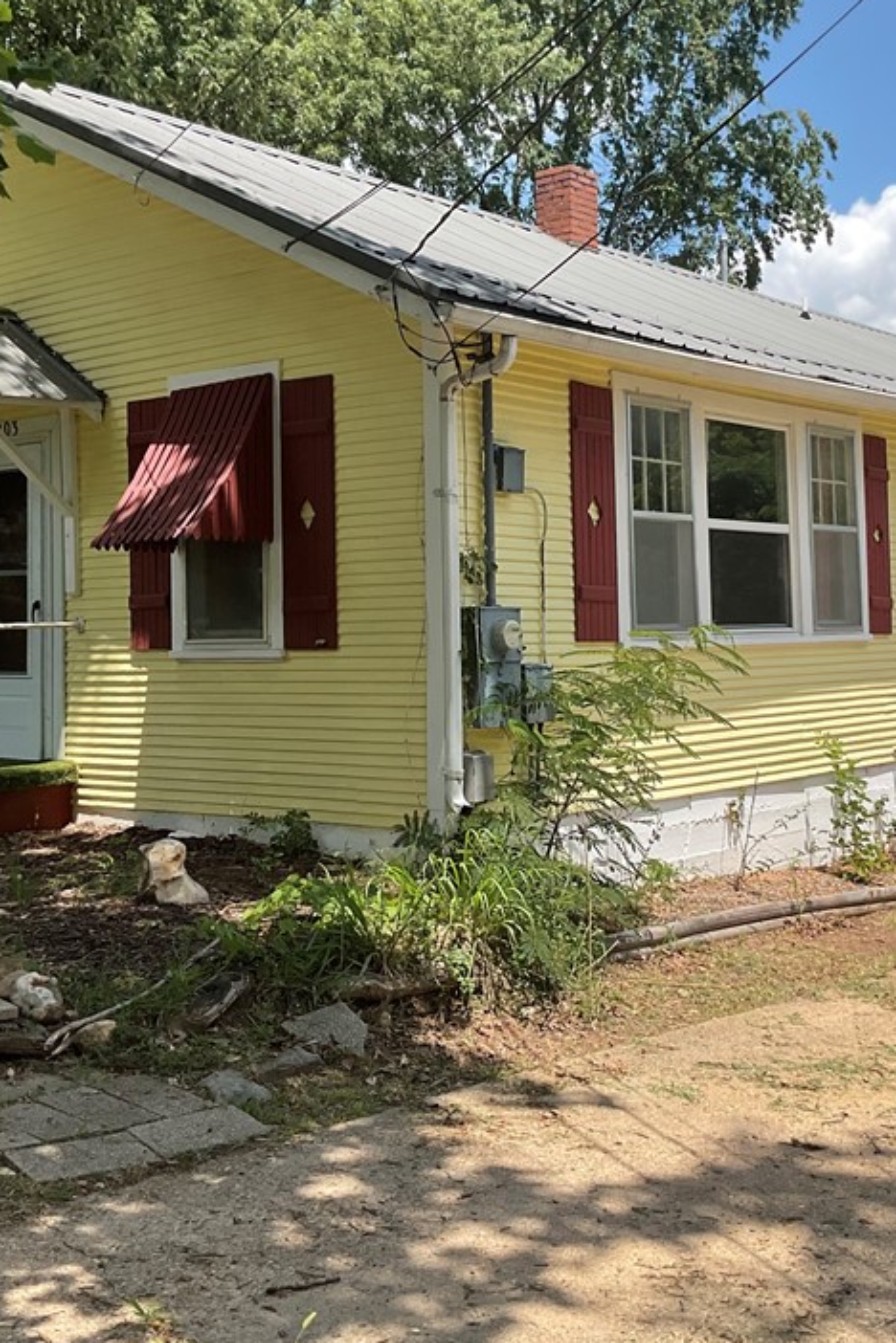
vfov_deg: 44.5
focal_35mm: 44
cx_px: 599
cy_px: 616
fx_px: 1643
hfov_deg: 30.3
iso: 16
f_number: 1.8
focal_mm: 3
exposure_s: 1/1451
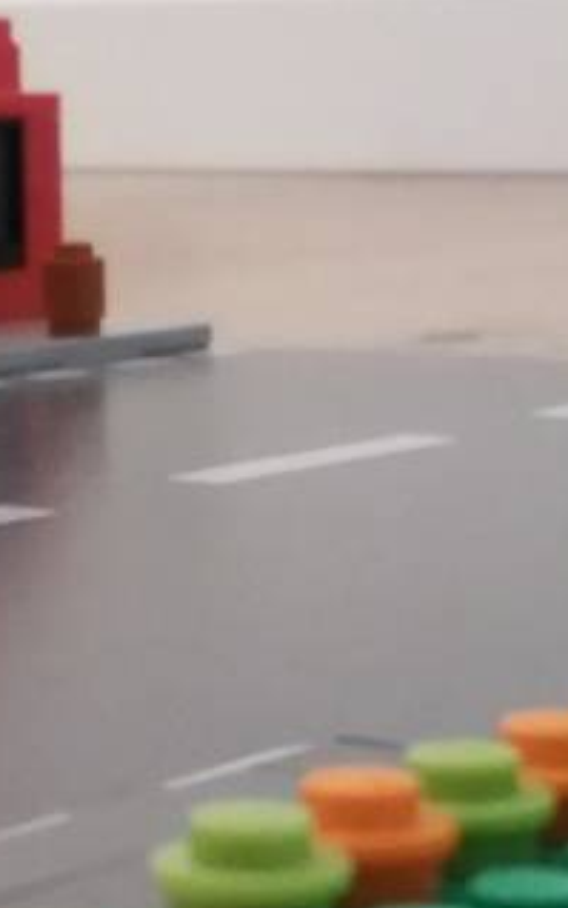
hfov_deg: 15.5
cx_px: 197
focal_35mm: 84
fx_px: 2079
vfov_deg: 24.5
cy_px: 635
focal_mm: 3.7
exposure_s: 1/17
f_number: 1.9
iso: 250
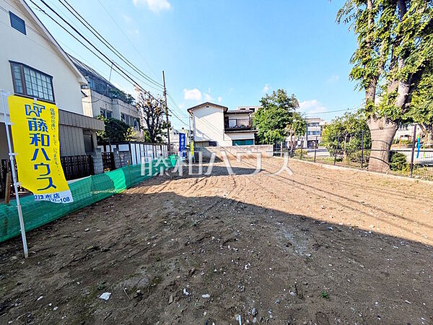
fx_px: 175
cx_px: 216
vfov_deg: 85.7
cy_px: 162
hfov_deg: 102.1
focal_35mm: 14
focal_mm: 1.83
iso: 53
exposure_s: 1/953
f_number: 2.2
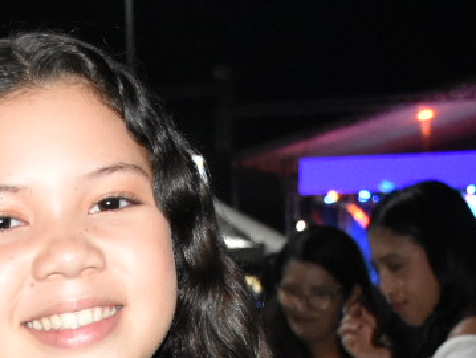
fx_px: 1789
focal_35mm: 130
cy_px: 621
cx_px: -27
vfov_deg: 10.8
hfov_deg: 14.8
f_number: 4.5
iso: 2500
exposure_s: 1/100
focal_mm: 20
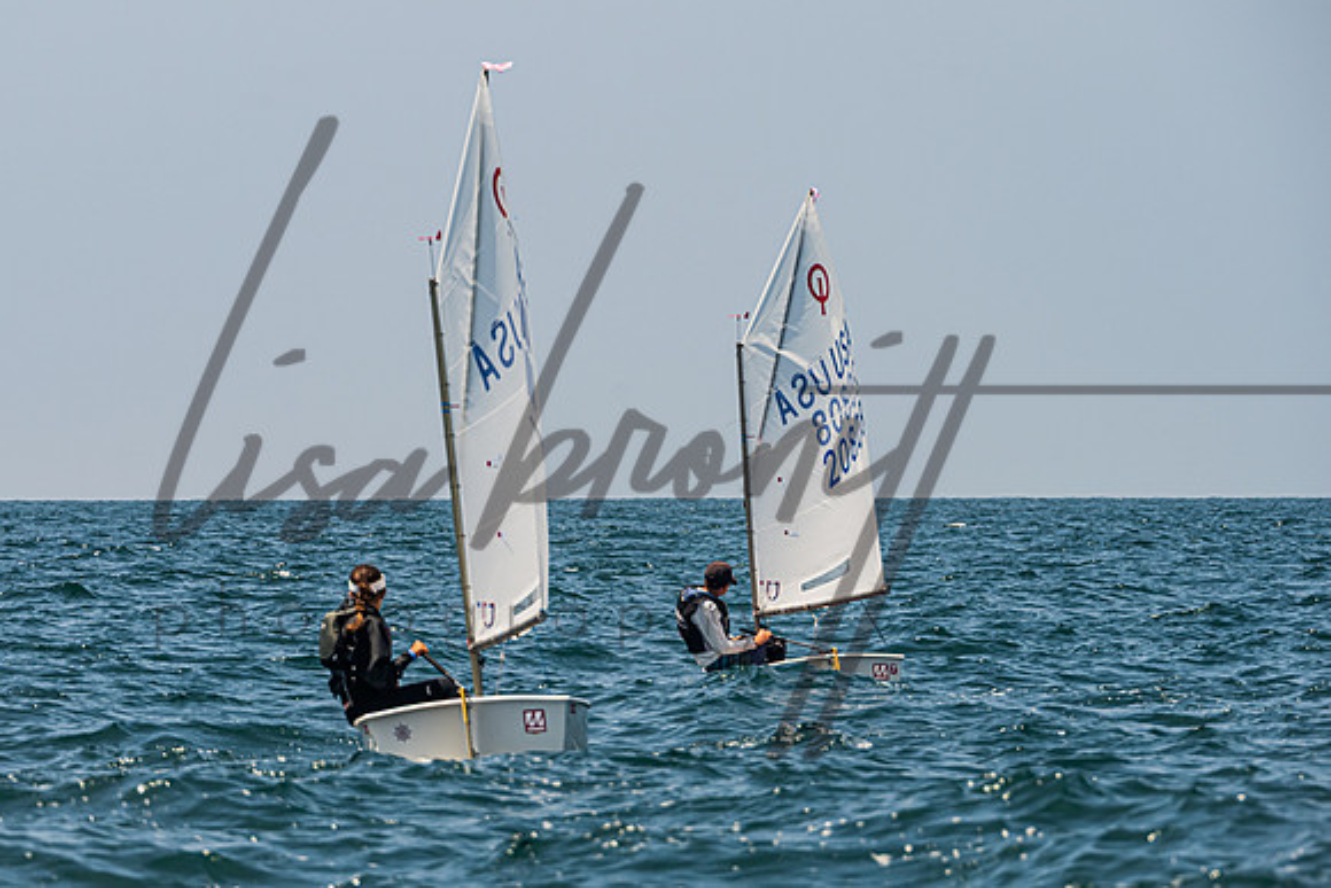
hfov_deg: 9.2
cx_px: 539
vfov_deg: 6.2
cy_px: 426
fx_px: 8249
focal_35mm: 223
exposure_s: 1/1250
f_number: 7.6
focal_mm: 165
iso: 250
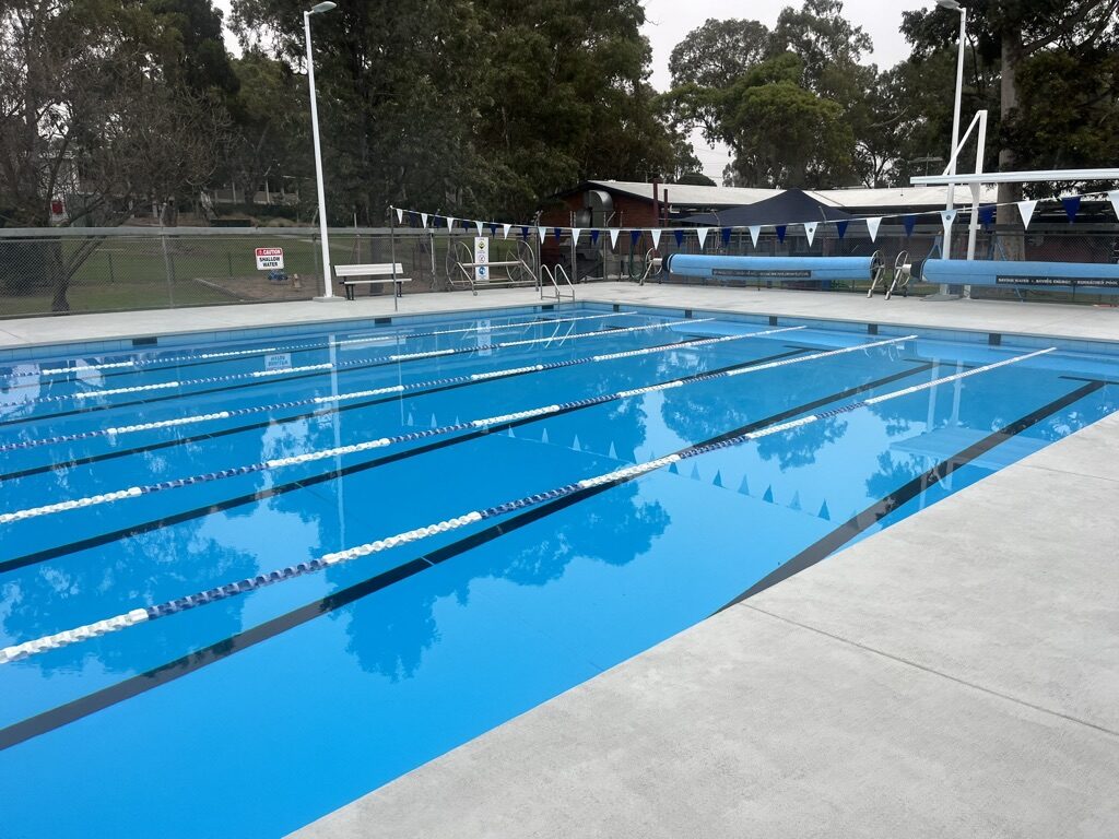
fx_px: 840
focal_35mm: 26
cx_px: 560
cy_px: 420
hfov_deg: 67.3
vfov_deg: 53.1
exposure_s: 1/381
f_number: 1.6
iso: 50
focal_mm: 5.1
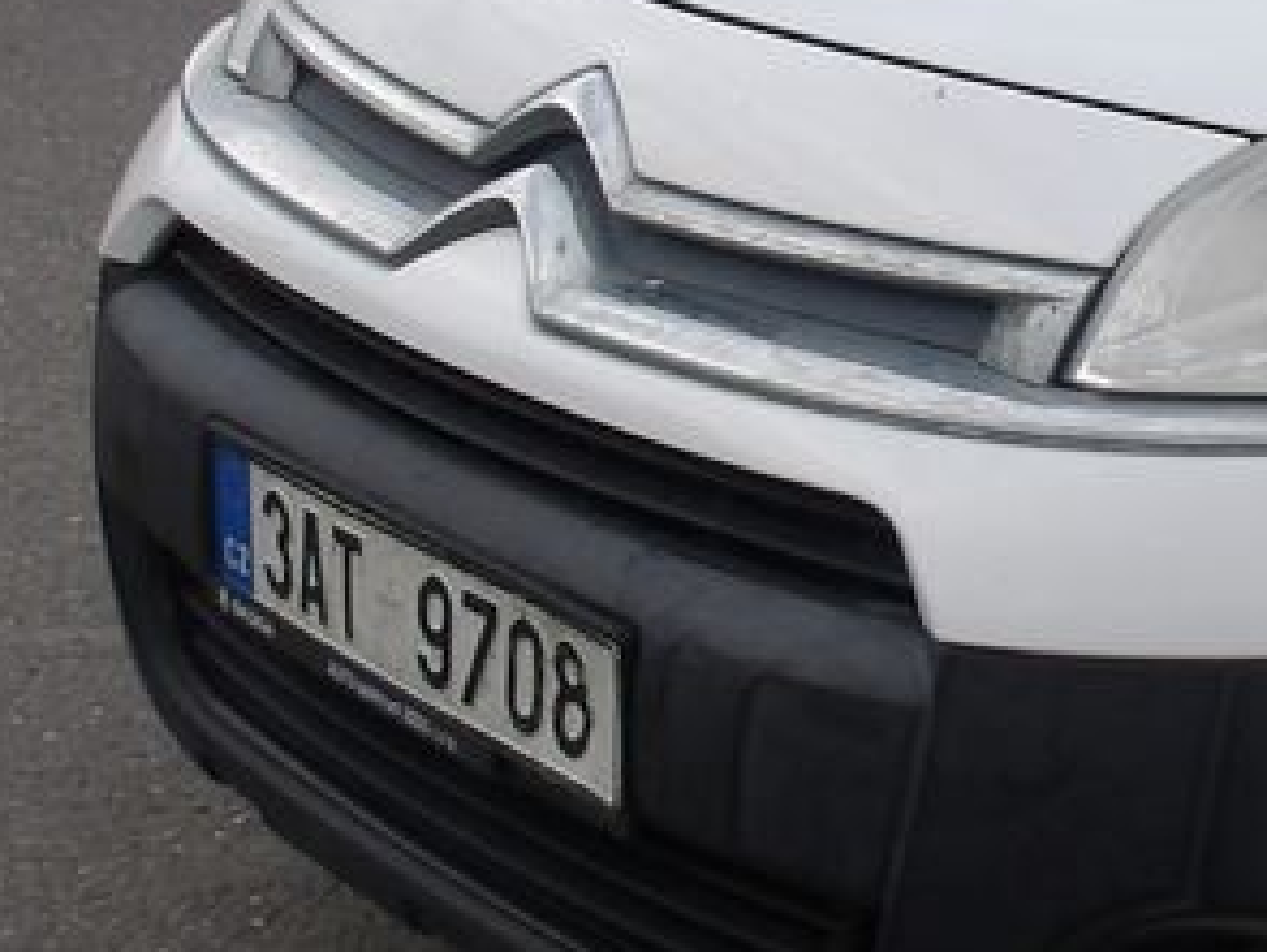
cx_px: 1905
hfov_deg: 18.5
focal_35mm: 94
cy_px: 142
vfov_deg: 15.6
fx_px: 3443
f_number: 3
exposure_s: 1/690
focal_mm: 4.9
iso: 100
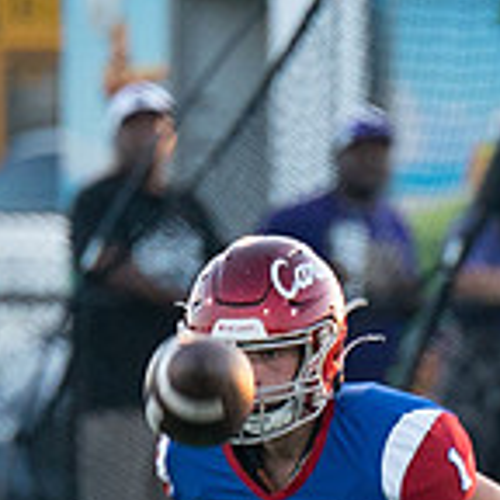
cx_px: 720
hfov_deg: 1.0
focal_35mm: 1764
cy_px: 611
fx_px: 28827
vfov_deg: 1.0
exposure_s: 1/1000
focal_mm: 200
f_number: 2.8
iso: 1000
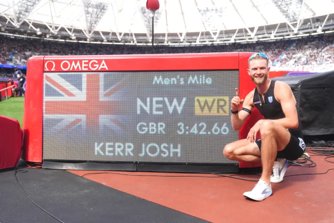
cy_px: 112
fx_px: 297
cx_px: 167
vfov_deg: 41.1
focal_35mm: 32
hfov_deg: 58.7
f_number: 2.8
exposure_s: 1/2500
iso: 400
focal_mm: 32
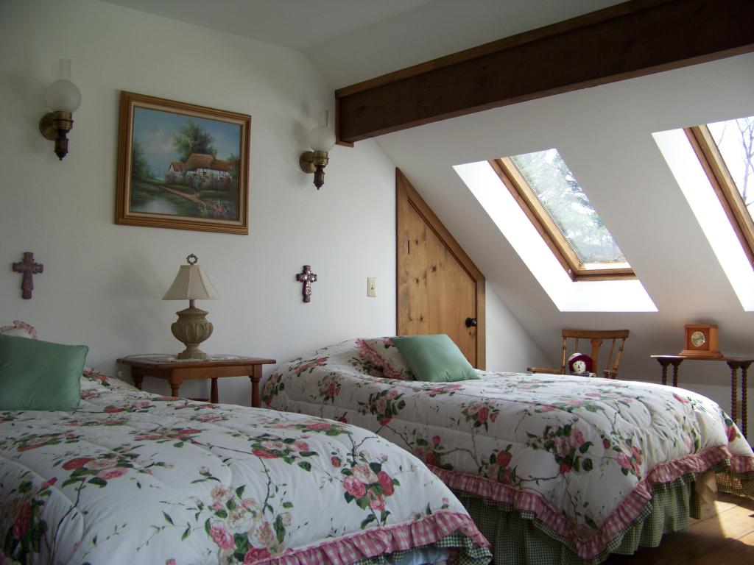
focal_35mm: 36
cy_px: 282
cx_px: 377
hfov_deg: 51.4
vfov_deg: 39.7
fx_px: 784
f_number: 2.8
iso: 69
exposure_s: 1/200
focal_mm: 5.85
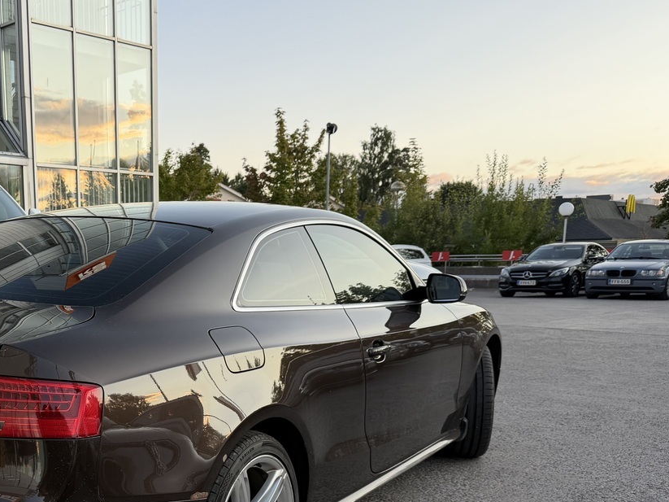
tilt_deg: -10.4
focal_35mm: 42
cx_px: 125
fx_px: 812
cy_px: 399
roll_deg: +1.1
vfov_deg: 33.4
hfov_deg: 42.6
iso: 80
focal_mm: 6.76
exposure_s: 1/203
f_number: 1.78
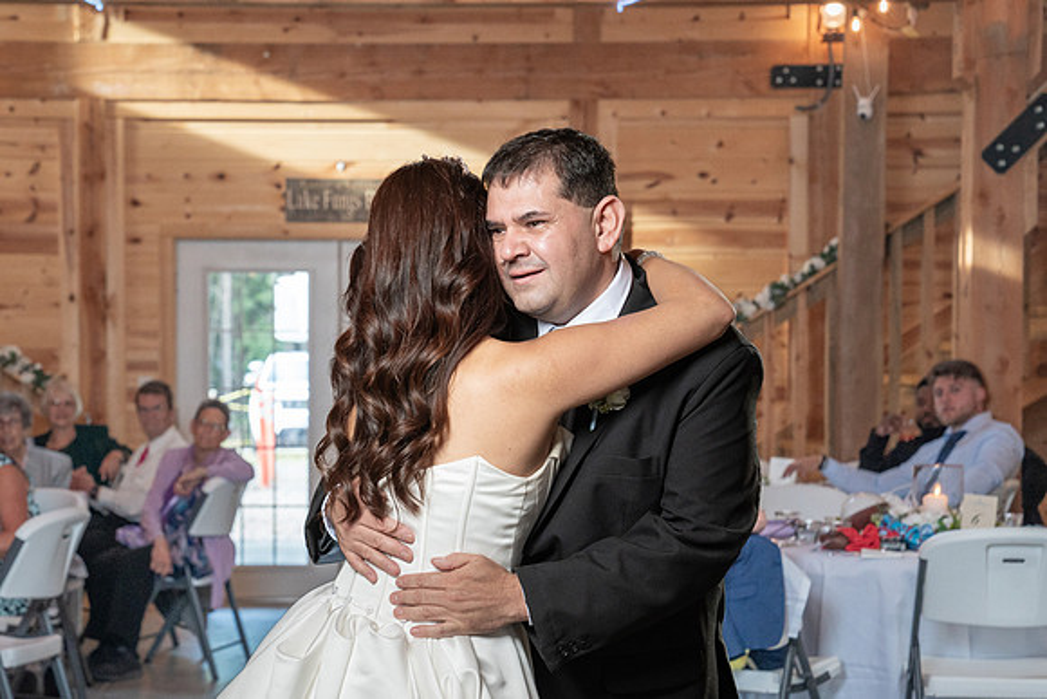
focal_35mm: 87
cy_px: 428
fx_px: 2532
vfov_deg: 15.7
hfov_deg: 23.3
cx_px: 407
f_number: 5.6
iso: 2000
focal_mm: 70
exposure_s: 1/200
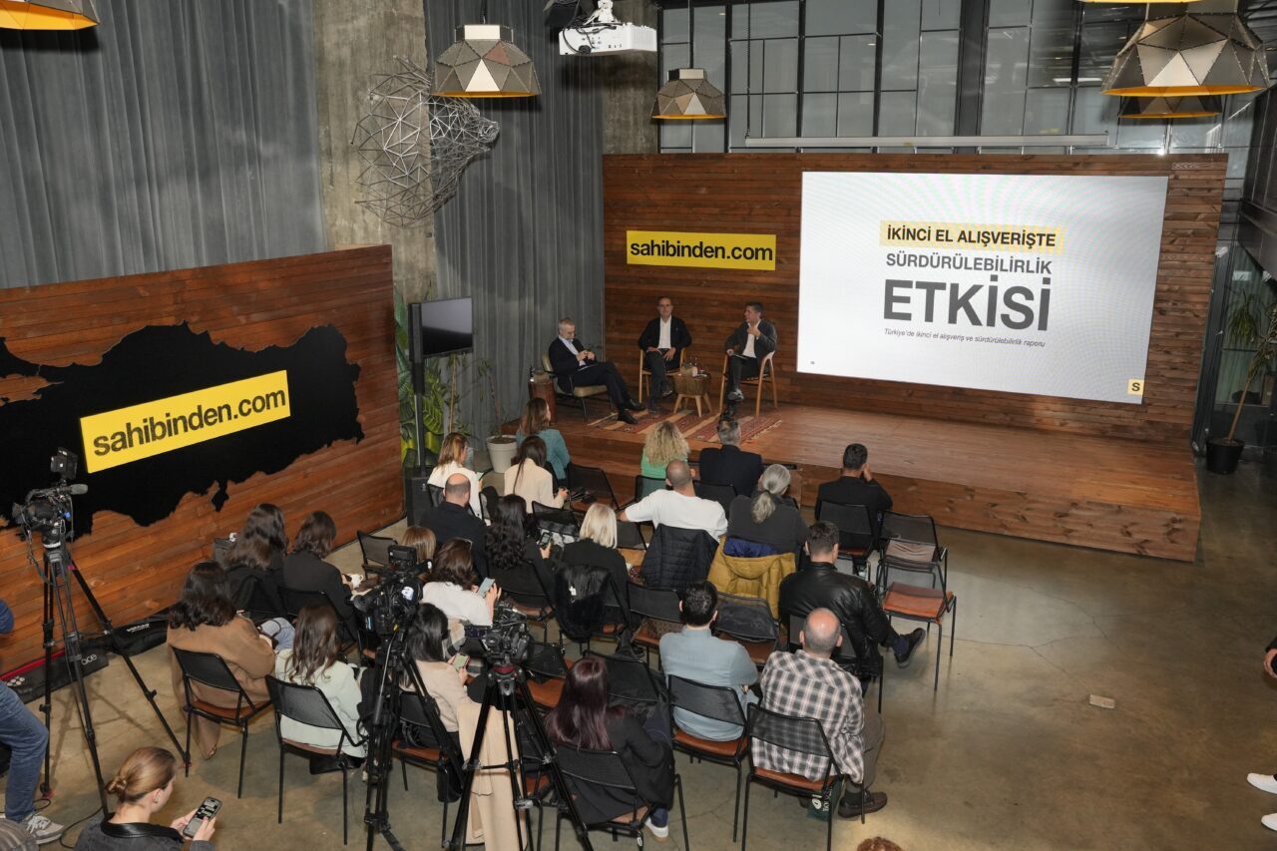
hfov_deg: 63.3
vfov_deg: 44.7
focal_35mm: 29
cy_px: 426
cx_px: 638
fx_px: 1036
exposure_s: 1/125
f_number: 5.6
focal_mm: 29.2
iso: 1600
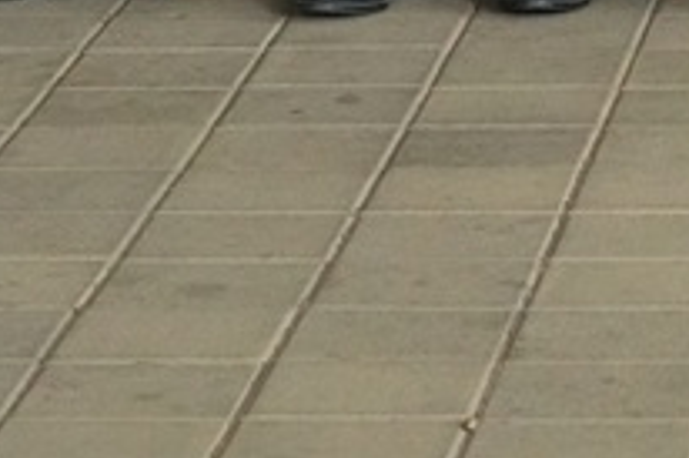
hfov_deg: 5.6
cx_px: 1147
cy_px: -1020
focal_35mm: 364
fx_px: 6961
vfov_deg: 3.7
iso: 4000
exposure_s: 1/125
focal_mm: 50
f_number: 7.1
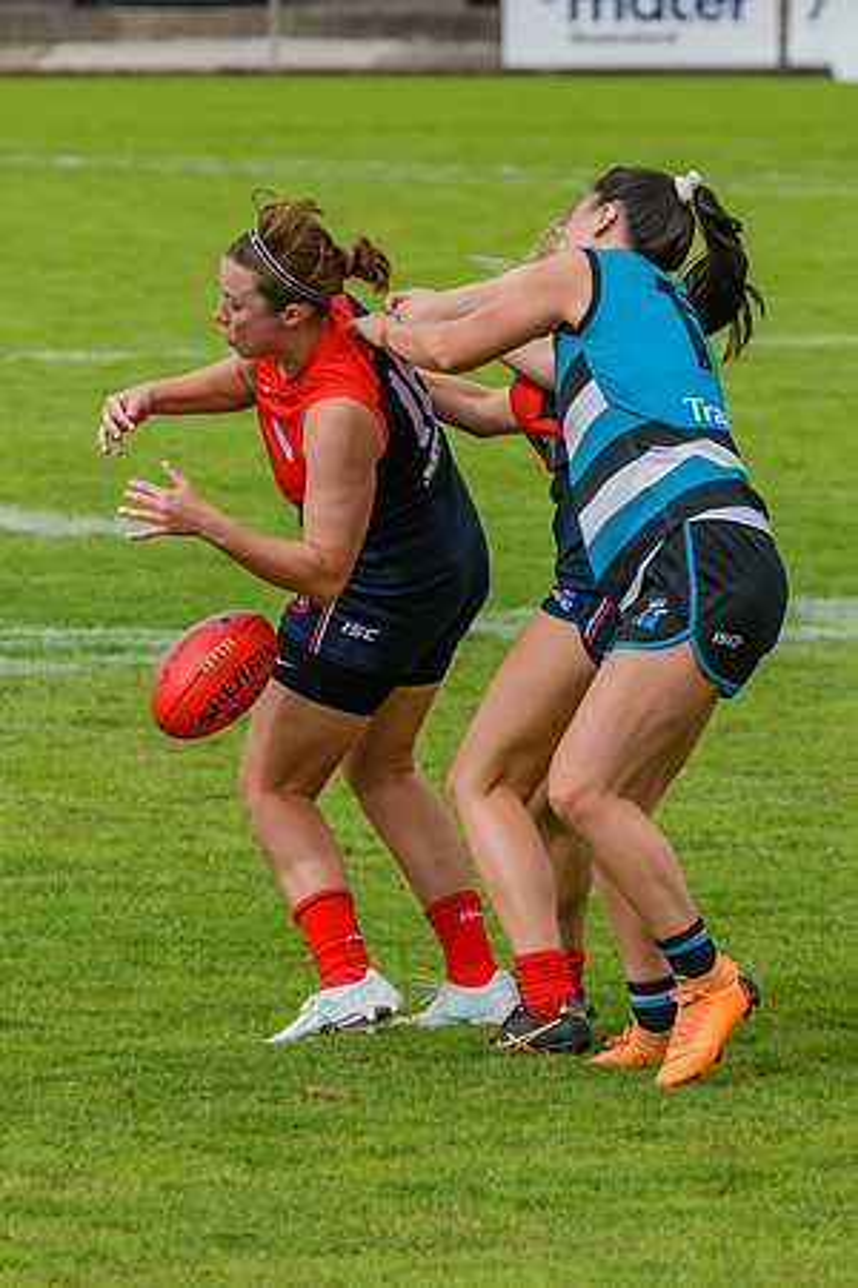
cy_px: 497
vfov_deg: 4.3
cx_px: 665
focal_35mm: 479
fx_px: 17137
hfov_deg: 2.9
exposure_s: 1/2000
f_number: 7.1
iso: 800
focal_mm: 240
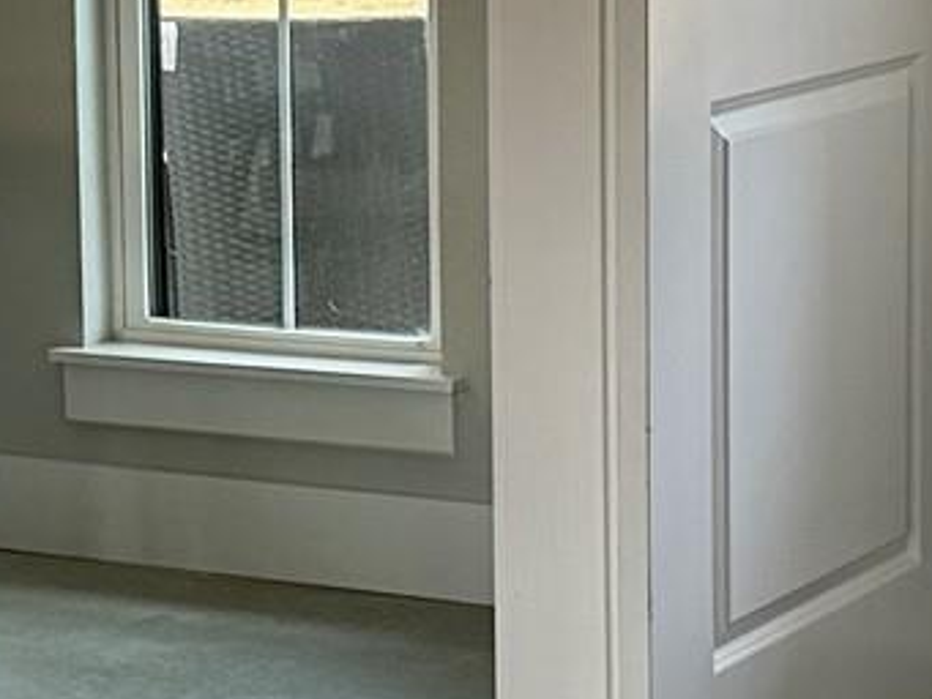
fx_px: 3878
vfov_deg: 10.3
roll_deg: +1.4
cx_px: 55
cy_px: 284
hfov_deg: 13.6
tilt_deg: -8.9
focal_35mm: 144
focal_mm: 6.86
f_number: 1.78
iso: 160
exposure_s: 1/120
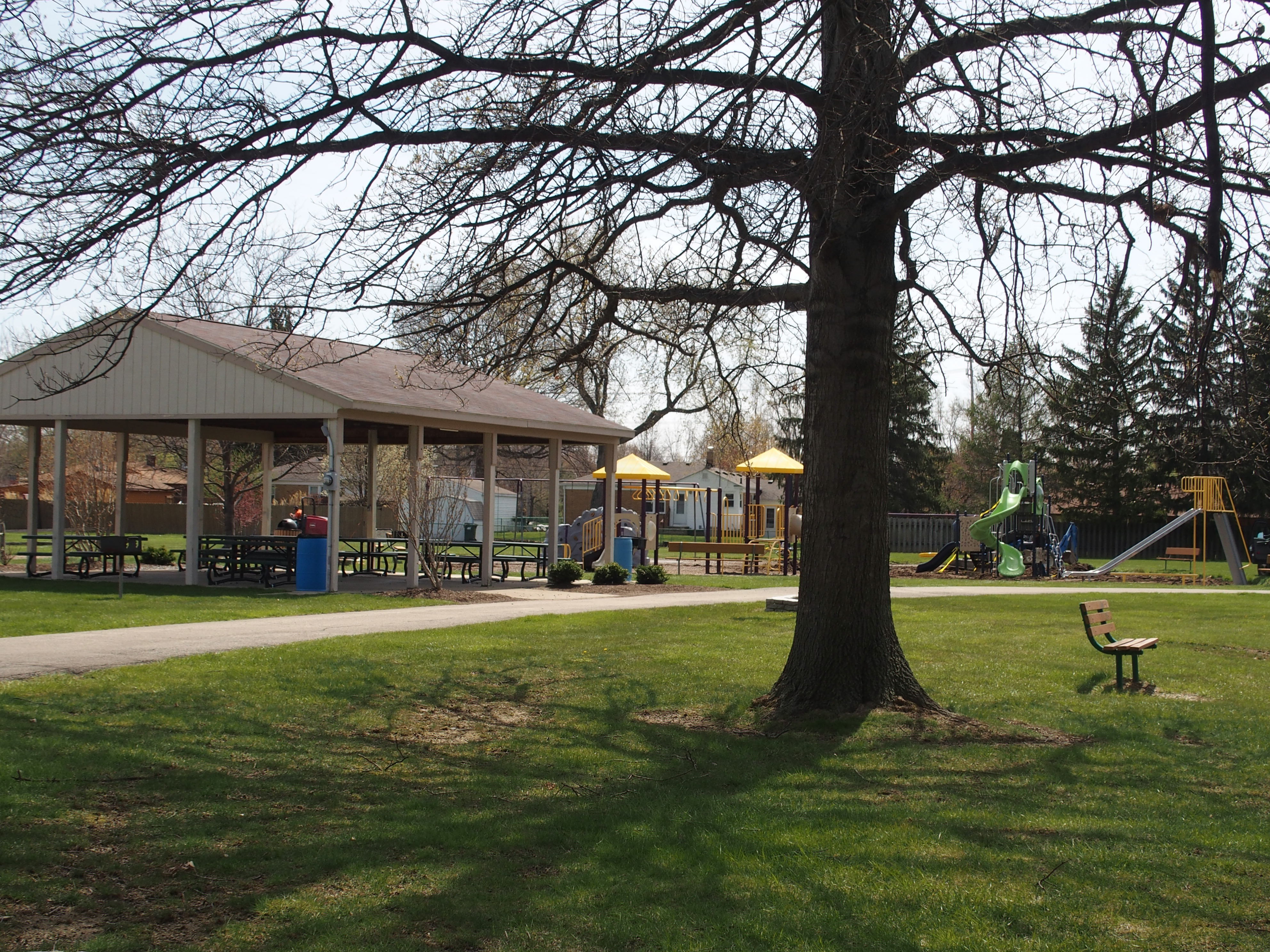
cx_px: 635
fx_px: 1834
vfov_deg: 29.1
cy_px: 476
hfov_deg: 38.2
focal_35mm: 50
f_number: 4.5
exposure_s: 1/500
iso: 100
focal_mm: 10.8
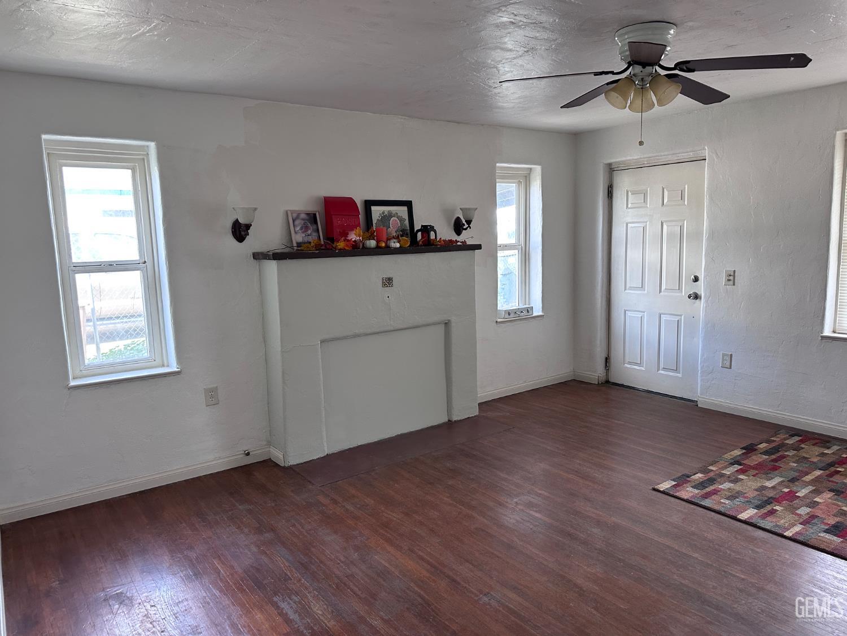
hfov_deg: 71.6
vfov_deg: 56.8
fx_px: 587
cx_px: 424
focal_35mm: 24
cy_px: 318
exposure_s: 1/101
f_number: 1.78
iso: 250
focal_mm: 6.86
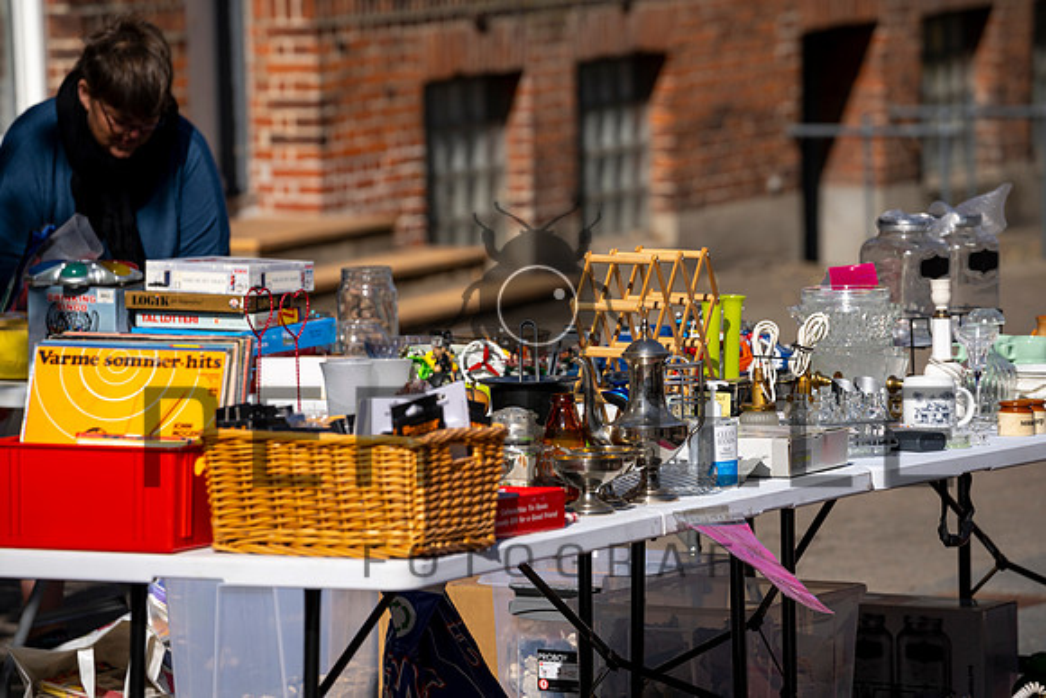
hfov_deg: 10.3
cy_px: 349
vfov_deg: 6.9
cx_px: 523
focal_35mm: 200
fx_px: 5812
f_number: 5
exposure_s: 1/1250
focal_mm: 200
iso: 100
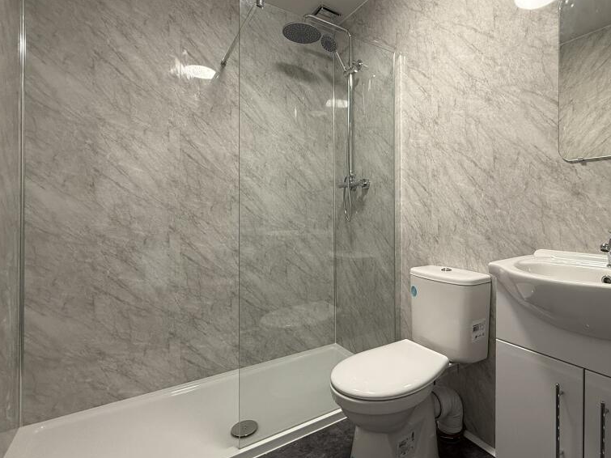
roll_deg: +0.0
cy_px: 214
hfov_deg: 83.1
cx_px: 382
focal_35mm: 19
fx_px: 335
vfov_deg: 68.6
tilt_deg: +0.1
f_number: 2.2
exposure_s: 1/50
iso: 160
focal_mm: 2.22
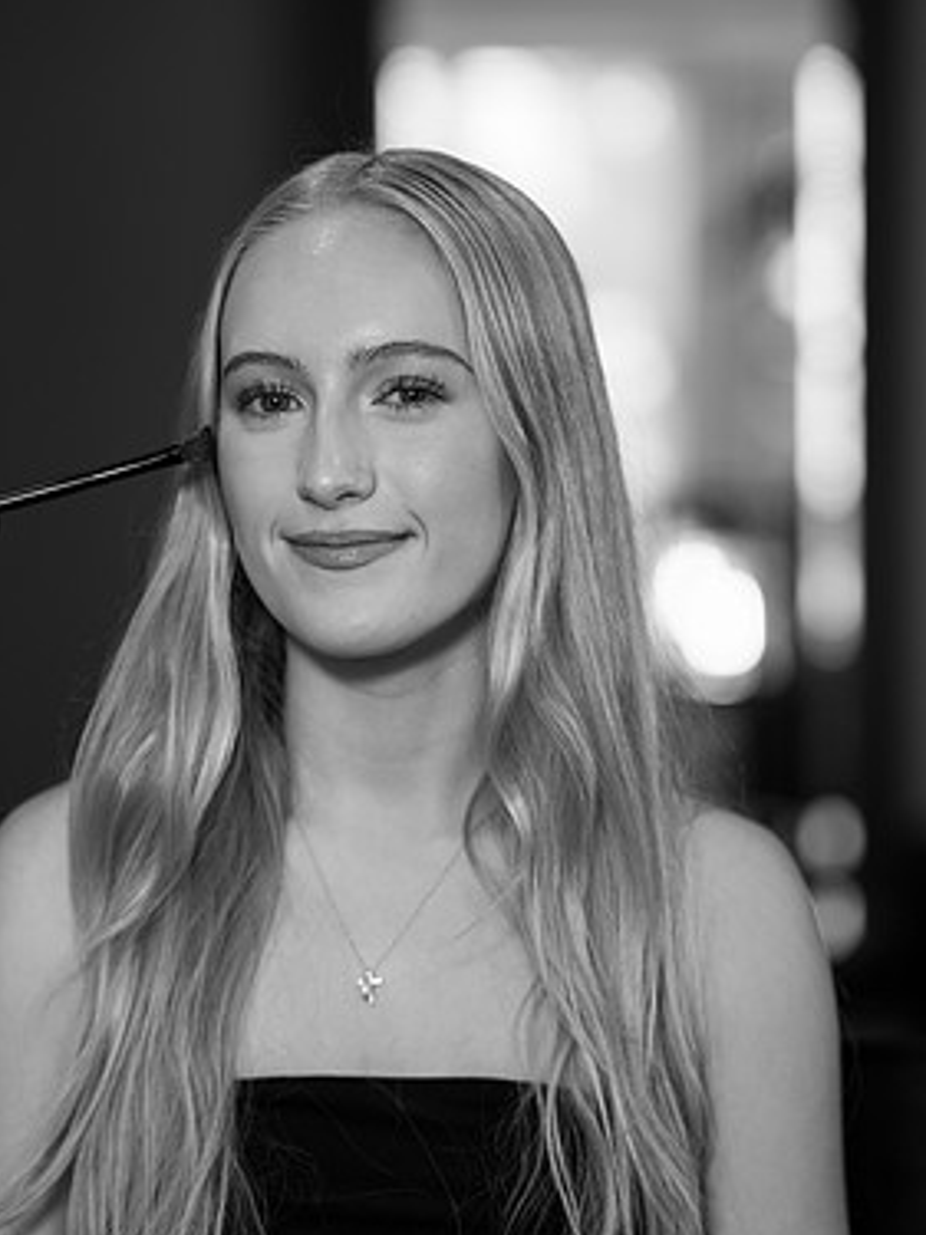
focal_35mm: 121
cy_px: 570
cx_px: 463
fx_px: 4318
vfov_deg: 16.3
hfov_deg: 12.2
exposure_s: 1/160
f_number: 2.8
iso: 400
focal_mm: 105
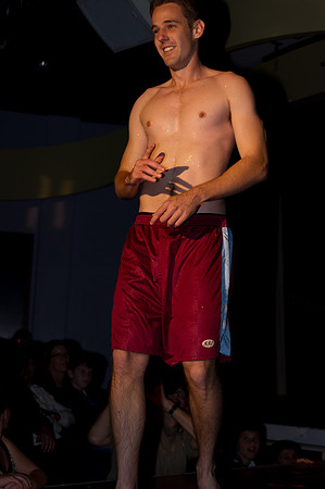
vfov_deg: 27.0
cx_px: 162
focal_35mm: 75
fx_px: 1018
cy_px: 244
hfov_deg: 18.1
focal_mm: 50
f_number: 2.8
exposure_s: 1/180
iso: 200
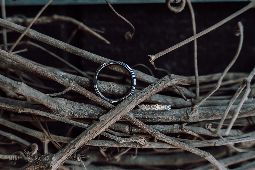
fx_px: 496
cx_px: 128
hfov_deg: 28.8
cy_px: 85
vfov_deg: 19.5
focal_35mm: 70
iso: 100
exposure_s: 1/160
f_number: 5
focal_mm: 70
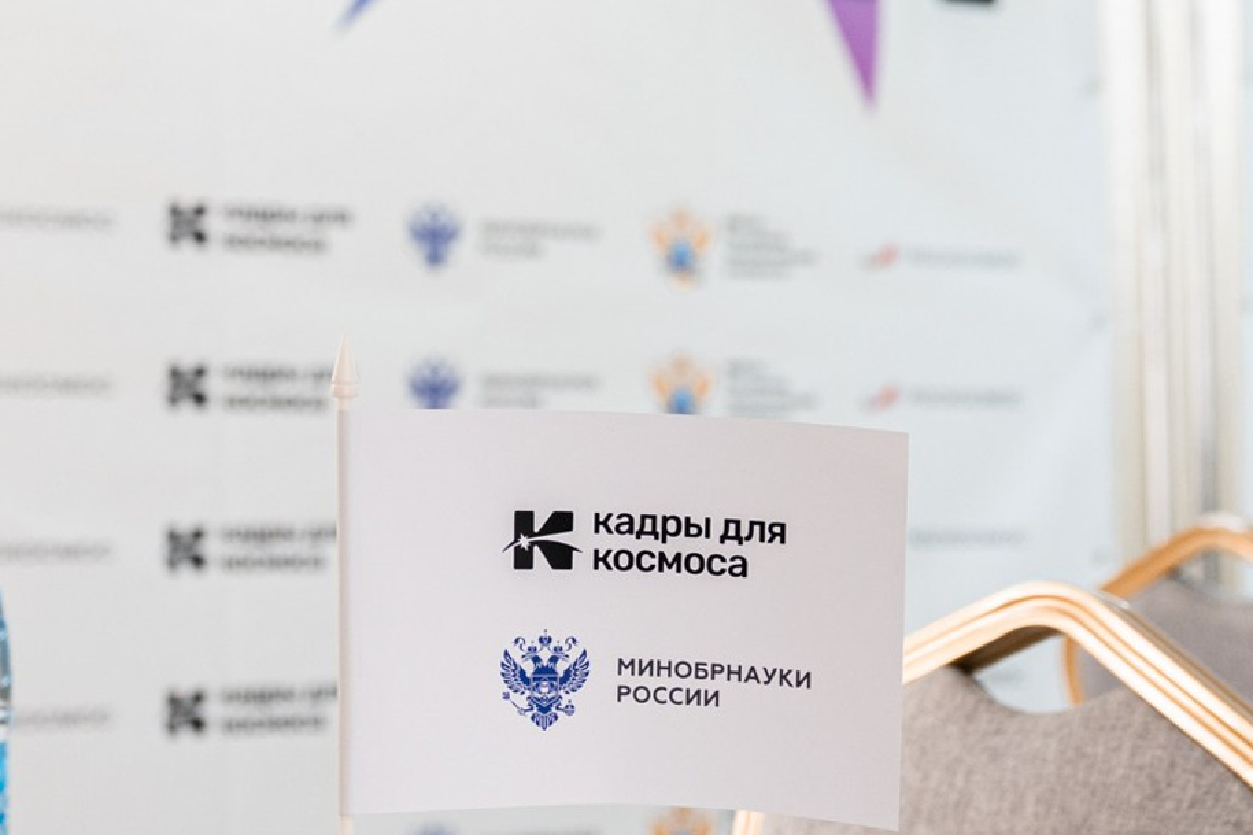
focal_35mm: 103
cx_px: 550
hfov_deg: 19.8
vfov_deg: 13.3
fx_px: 3584
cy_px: 276
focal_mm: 34.8
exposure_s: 1/125
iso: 400
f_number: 2.8
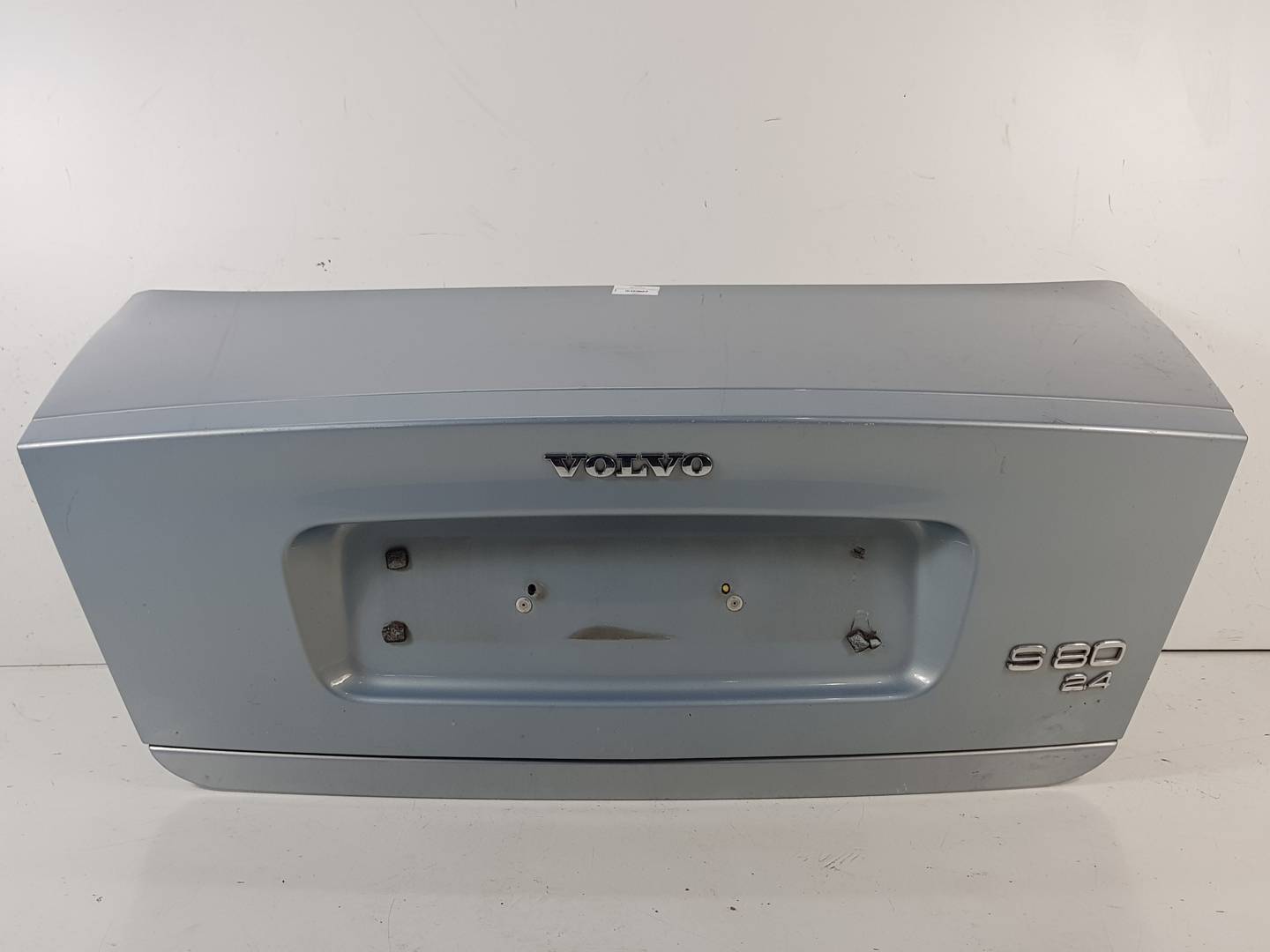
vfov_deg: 53.1
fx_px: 954
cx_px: 635
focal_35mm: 26
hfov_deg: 67.3
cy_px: 476
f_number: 1.7
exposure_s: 1/100
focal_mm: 4.2
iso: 40
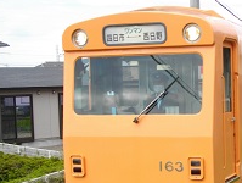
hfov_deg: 24.2
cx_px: 221
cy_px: 132
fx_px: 546
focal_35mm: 78
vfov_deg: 18.9
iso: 100
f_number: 3.2
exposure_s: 1/400
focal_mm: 7.1
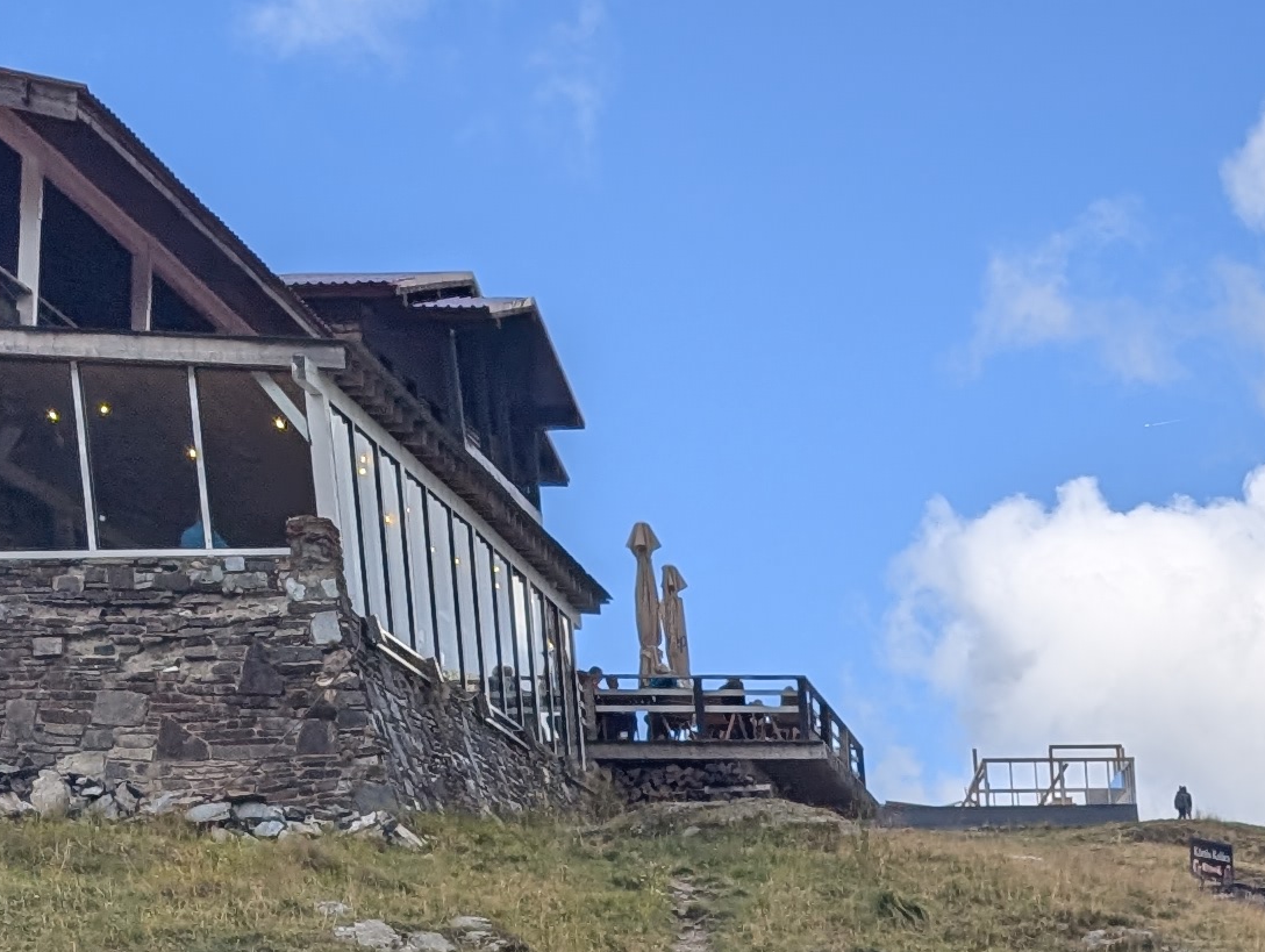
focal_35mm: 90
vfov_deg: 14.6
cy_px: 1673
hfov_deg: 20.1
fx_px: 3293
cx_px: 1599
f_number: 1.68
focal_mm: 6.9
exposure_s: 1/806
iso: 20
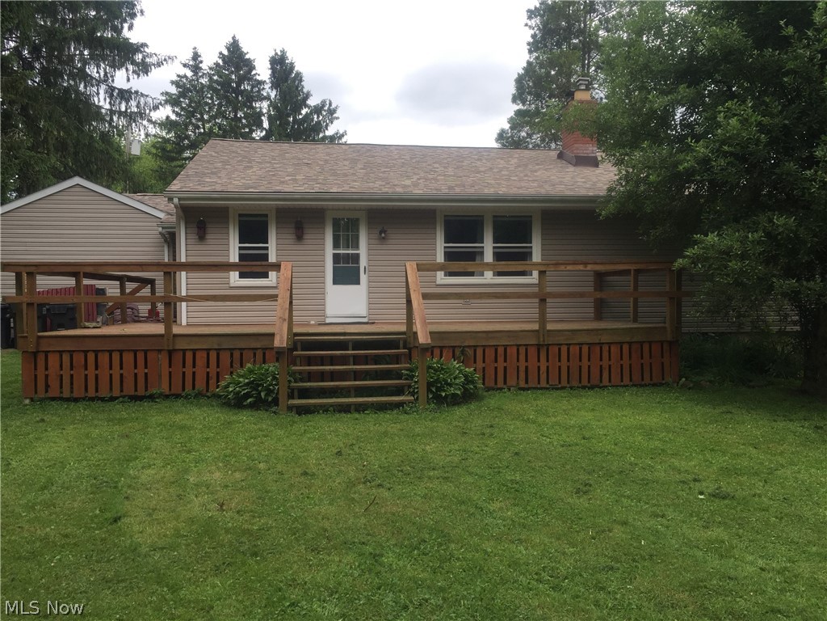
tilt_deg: -0.5
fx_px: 693
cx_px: 414
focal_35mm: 29
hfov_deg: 61.7
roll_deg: -0.4
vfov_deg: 48.2
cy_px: 310
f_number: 2.2
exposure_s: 1/628
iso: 32
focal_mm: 4.15
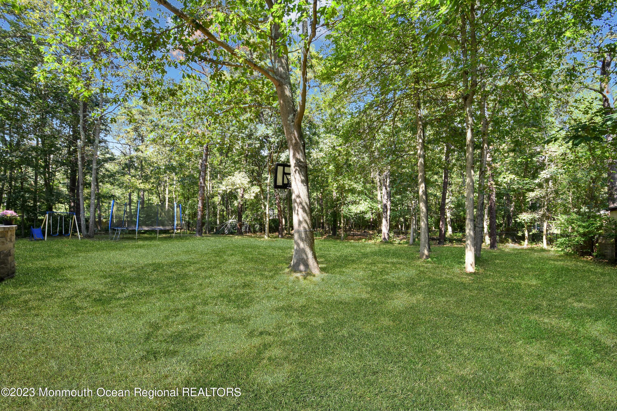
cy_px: 206
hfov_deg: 100.4
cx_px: 308
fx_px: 257
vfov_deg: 77.3
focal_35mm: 15
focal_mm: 10
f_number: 8
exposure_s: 1/40
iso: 250
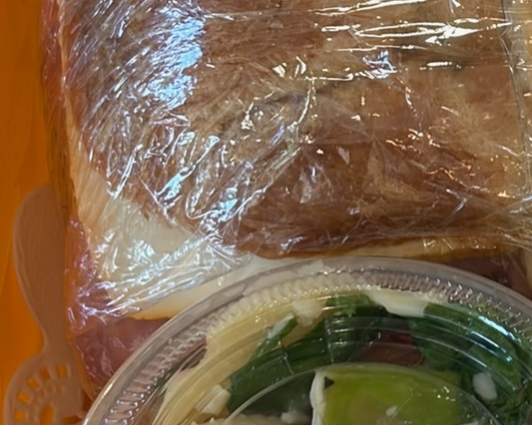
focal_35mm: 195
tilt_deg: -60.2
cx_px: 691
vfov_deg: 7.9
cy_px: 79
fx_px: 3069
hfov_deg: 9.7
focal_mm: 5.96
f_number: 1.6
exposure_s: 1/60
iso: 32
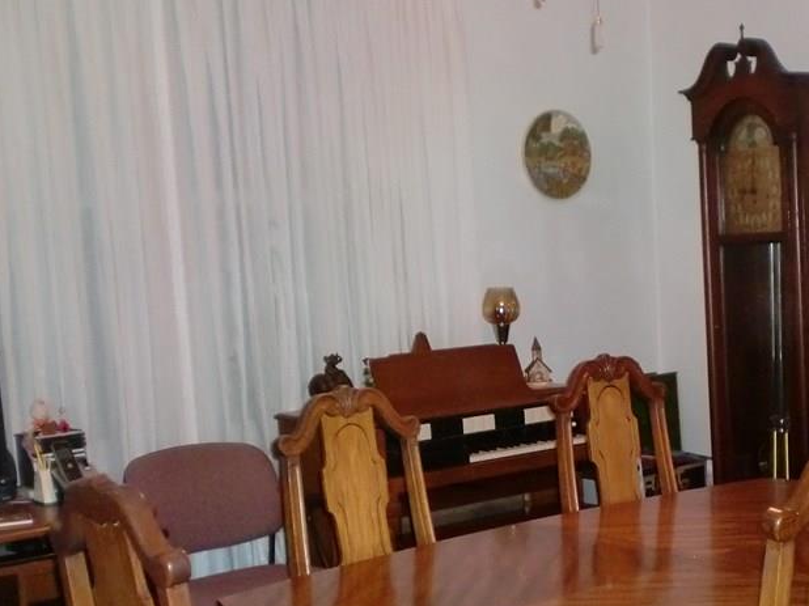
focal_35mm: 58
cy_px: 429
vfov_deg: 25.0
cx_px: 579
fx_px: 1355
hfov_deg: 32.8
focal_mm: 6.3
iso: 400
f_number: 3.1
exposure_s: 1/60
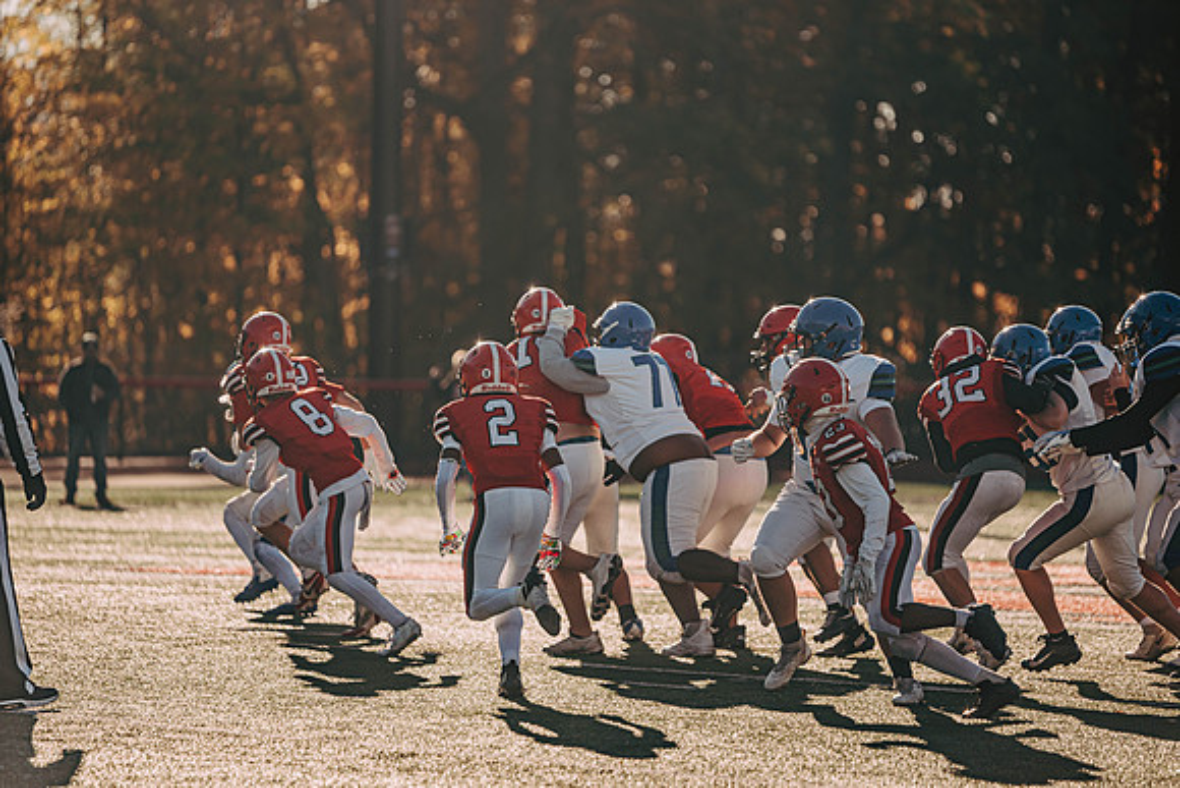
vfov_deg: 6.9
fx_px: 6557
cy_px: 394
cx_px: 590
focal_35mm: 200
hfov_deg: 10.3
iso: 125
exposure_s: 1/3200
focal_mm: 200
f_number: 2.8
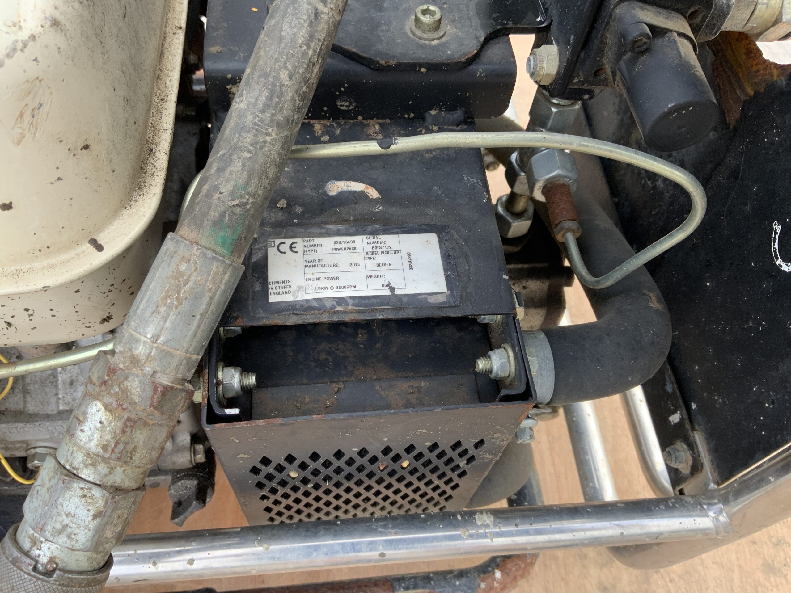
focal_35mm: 29
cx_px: 396
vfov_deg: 48.2
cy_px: 296
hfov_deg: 61.7
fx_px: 663
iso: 40
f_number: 1.8
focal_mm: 3
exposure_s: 1/122
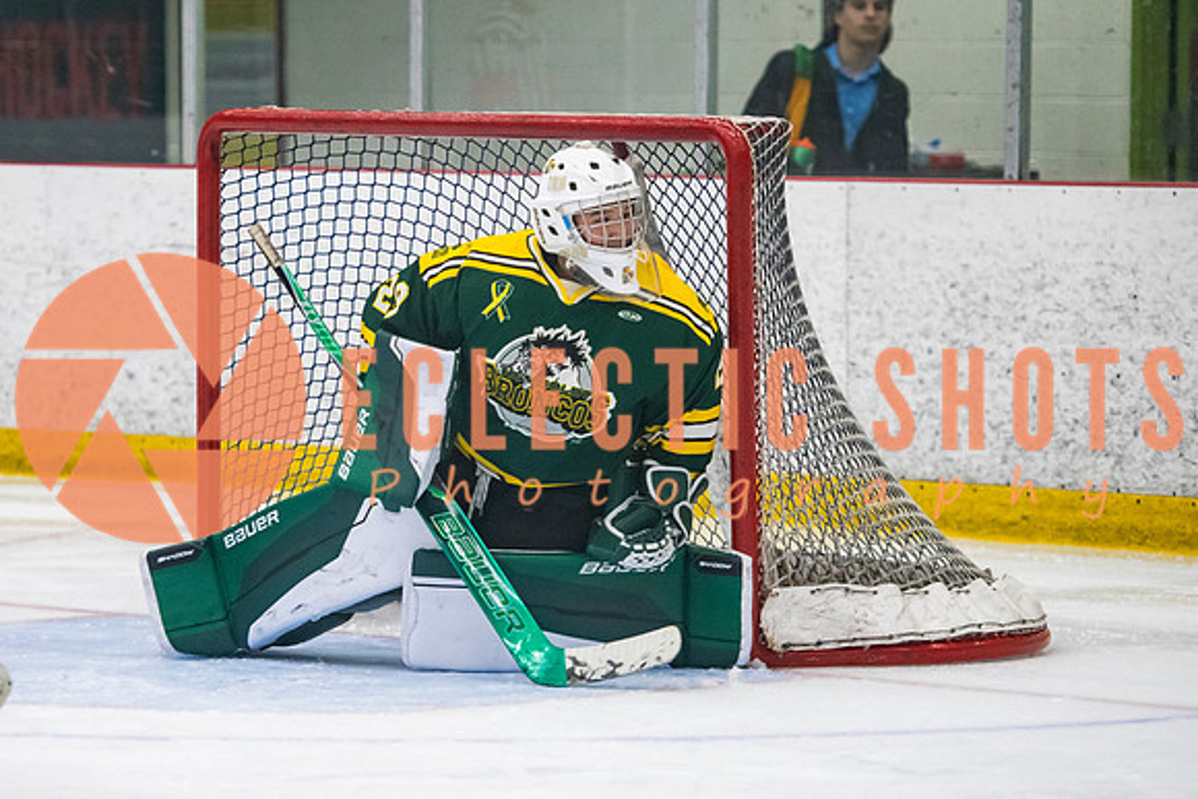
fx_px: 7632
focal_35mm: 229
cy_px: 341
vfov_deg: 6.0
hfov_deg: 9.0
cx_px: 403
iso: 2500
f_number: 3.2
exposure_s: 1/640
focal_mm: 145
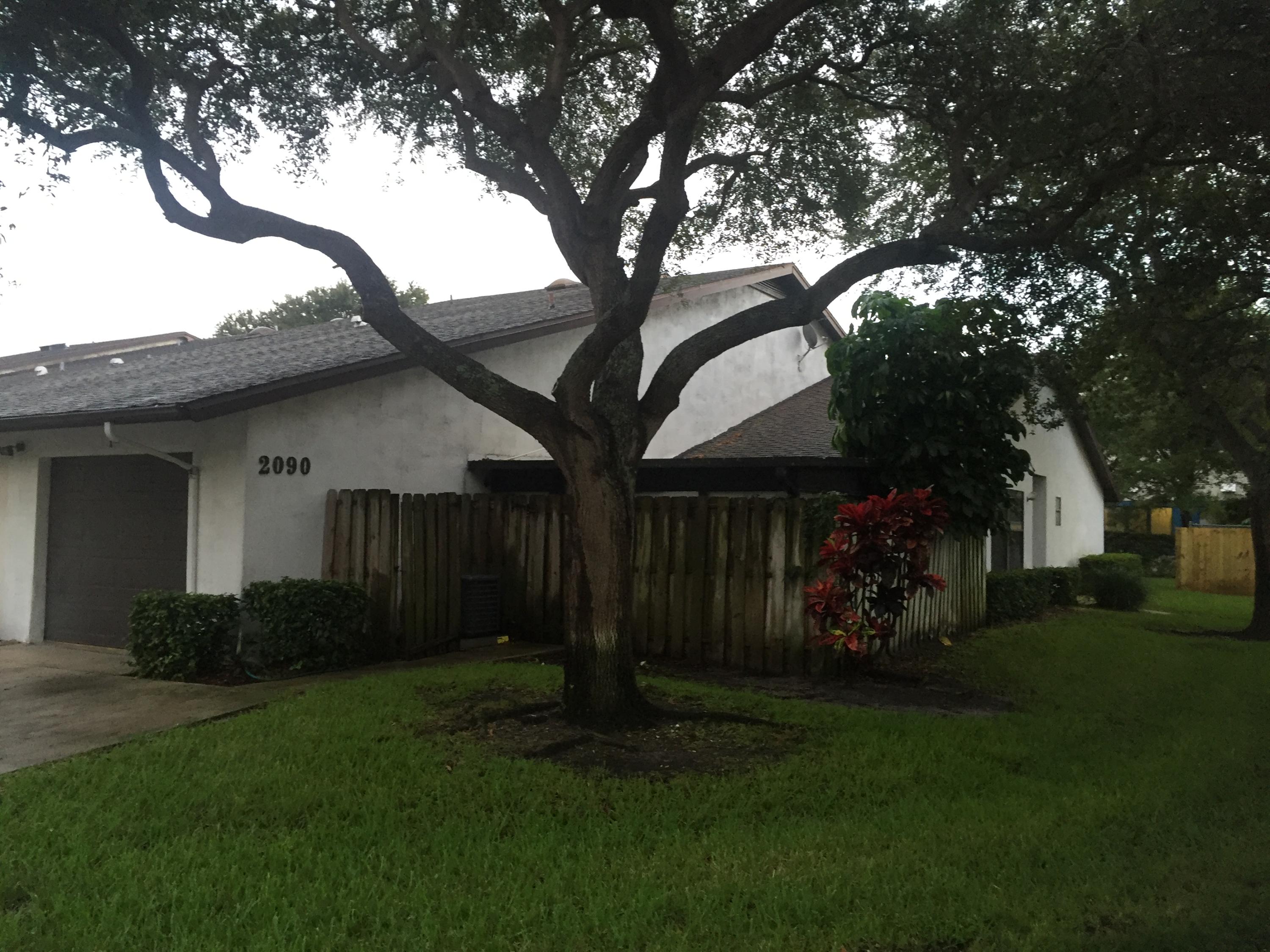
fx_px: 1064
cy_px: 476
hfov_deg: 61.7
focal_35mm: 29
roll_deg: -2.6
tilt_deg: +2.8
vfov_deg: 48.2
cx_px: 635
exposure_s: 1/30
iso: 50
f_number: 2.2
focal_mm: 4.15
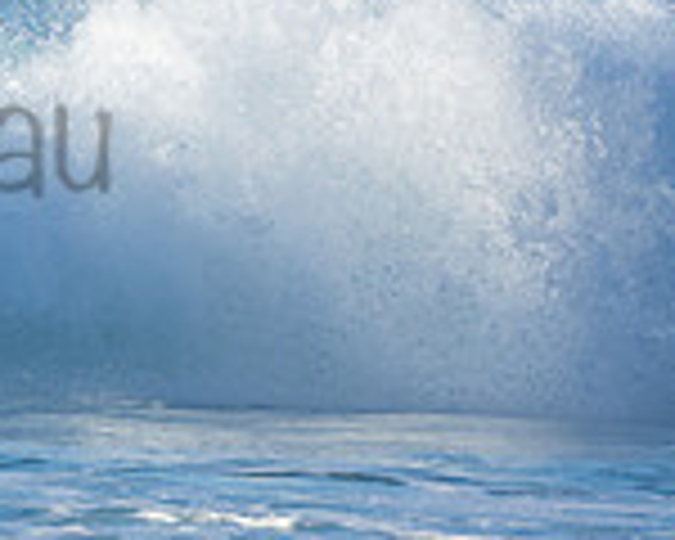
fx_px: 54418
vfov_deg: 0.6
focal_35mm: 2724
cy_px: 88
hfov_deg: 0.7
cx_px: -364
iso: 160
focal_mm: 500
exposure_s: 1/640
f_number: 5.6
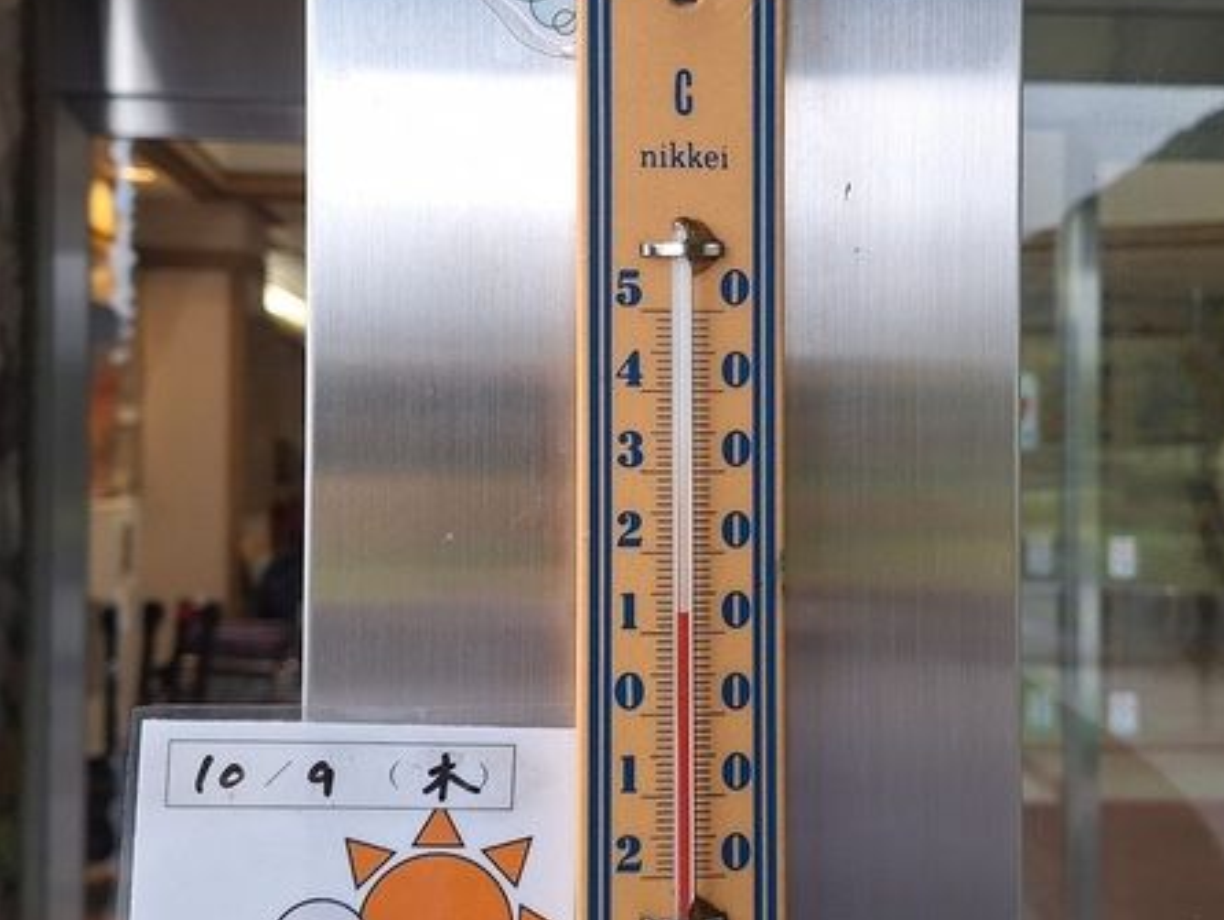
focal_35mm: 42
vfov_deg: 34.3
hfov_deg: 44.7
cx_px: 674
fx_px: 1486
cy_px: 402
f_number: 1.8
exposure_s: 1/50
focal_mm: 5.54
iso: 40
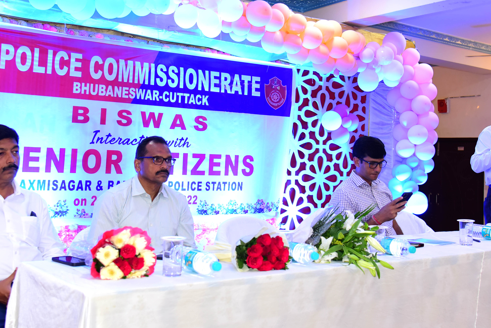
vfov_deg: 28.5
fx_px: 641
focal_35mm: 47
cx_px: 247
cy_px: 105
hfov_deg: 41.9
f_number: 4.5
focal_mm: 30
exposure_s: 1/200
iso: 1600
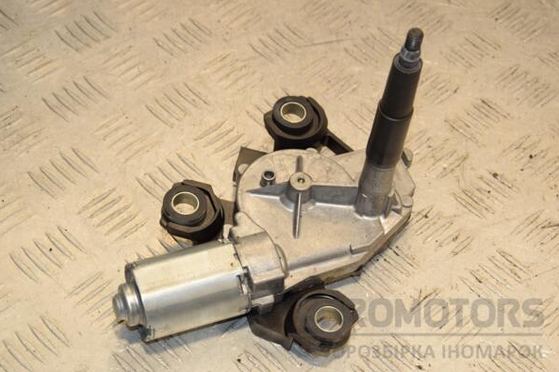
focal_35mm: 88
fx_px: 1366
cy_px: 187
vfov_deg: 15.5
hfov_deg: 23.1
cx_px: 279
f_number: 8
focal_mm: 58
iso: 800
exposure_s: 1/200
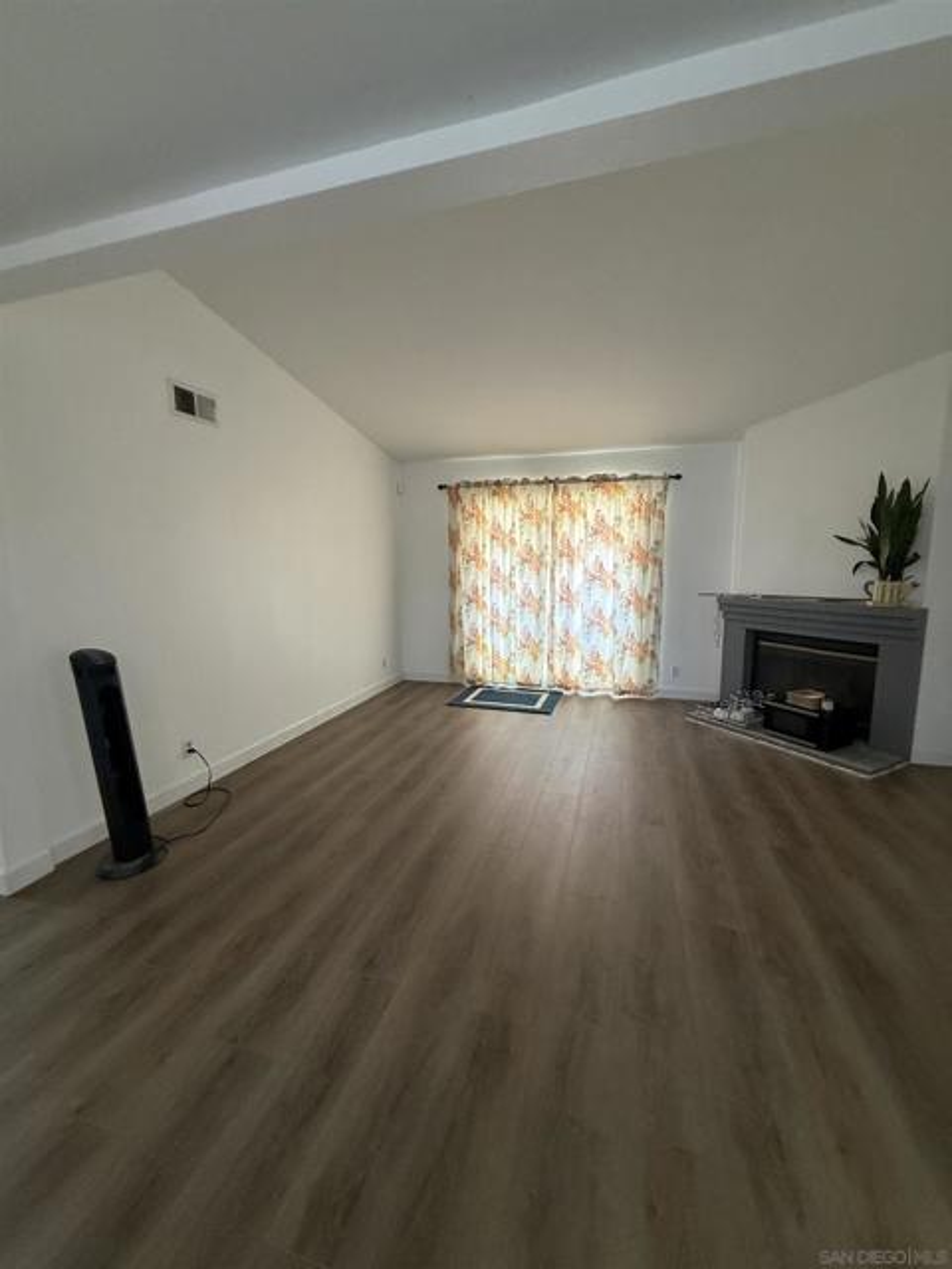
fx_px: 513
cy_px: 634
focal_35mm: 14
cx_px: 476
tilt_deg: -7.7
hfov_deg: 85.7
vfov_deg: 102.1
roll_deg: -0.5
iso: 320
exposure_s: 1/60
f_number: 2.2
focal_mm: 2.22
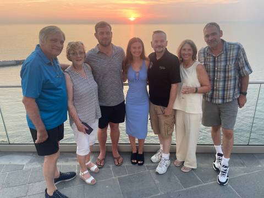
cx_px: 132
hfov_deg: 67.3
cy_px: 99
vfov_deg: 53.1
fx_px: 198
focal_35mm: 26
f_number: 1.6
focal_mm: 4.2
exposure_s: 1/121
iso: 64
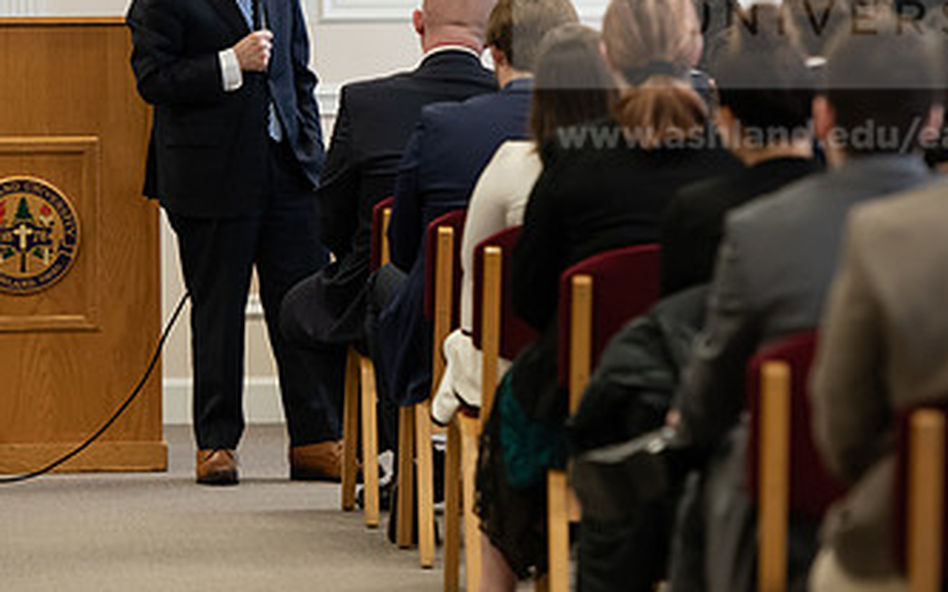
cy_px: 195
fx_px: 6871
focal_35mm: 266
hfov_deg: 7.9
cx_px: 427
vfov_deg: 4.9
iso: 1250
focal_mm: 150
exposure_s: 1/200
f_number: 3.2
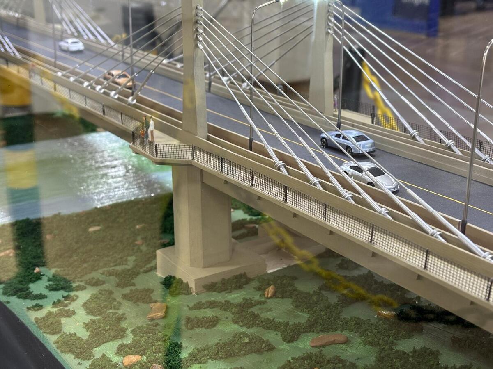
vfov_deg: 28.0
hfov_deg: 36.8
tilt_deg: -18.9
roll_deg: +0.4
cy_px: 184
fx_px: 741
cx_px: 246
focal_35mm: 52
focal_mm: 5.96
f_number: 1.6
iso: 125
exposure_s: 1/40
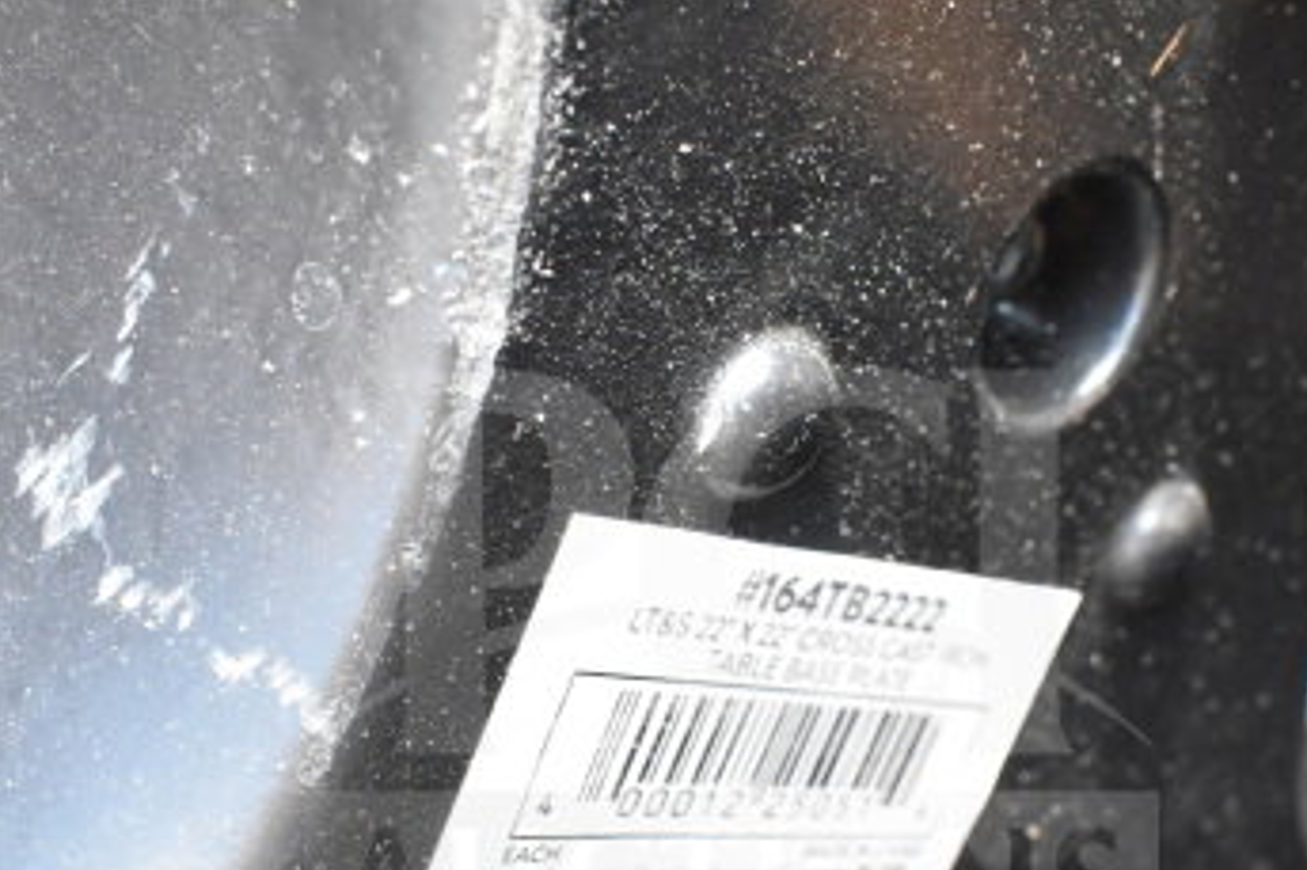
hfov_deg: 35.7
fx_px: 2028
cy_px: 671
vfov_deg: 23.9
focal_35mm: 56
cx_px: 729
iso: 6400
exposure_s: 1/320
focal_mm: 21
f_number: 9
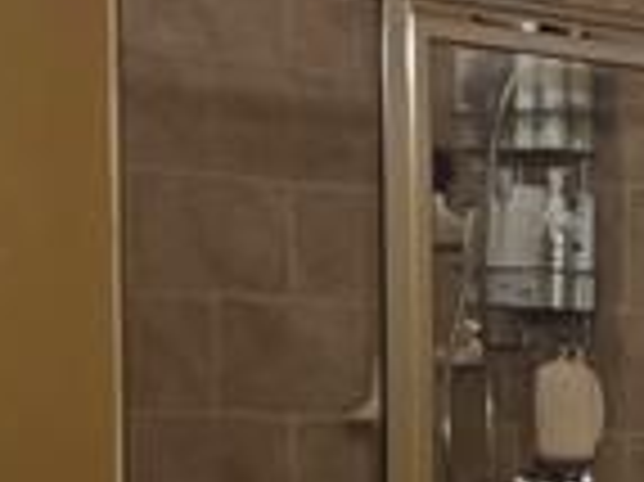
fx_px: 3067
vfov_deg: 8.8
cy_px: 716
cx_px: 1603
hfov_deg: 10.2
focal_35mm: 165
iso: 500
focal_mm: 6.3
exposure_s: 1/120
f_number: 1.7
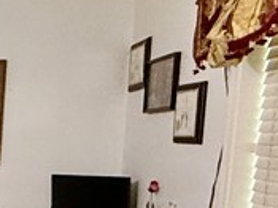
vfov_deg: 17.7
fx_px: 658
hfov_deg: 13.5
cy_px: 186
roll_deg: -0.8
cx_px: -451
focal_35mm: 82
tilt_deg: -4.9
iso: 400
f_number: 2.2
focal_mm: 2.22
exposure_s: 1/60
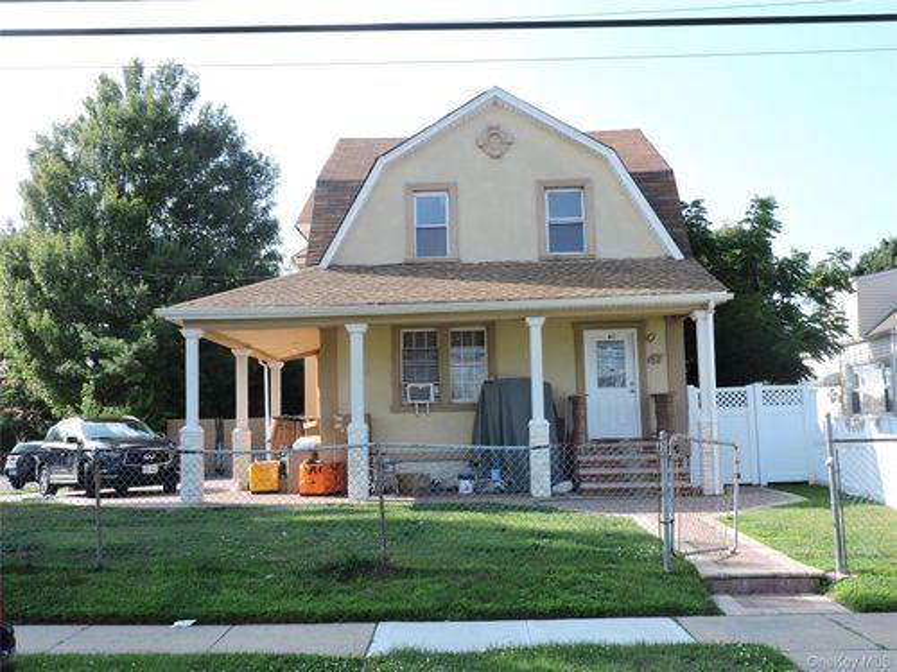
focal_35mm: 35
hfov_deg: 52.6
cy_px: 336
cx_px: 448
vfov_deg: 40.7
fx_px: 907
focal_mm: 6.2
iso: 100
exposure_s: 1/400
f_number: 3.3
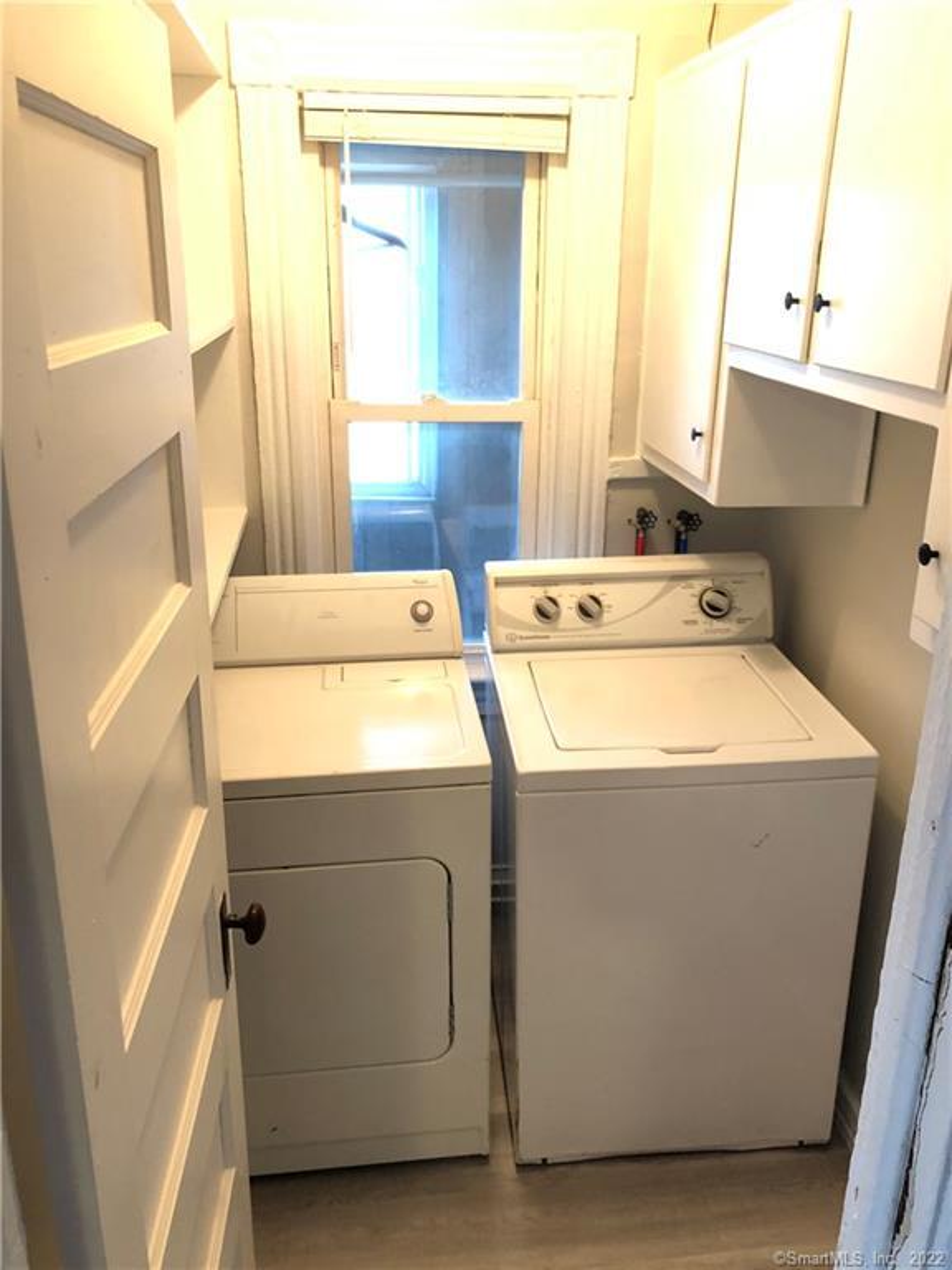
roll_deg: -0.9
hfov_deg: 49.7
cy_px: 635
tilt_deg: -17.6
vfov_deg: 63.4
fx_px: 1027
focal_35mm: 28
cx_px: 476
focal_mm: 3.99
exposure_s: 1/8
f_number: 1.8
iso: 100
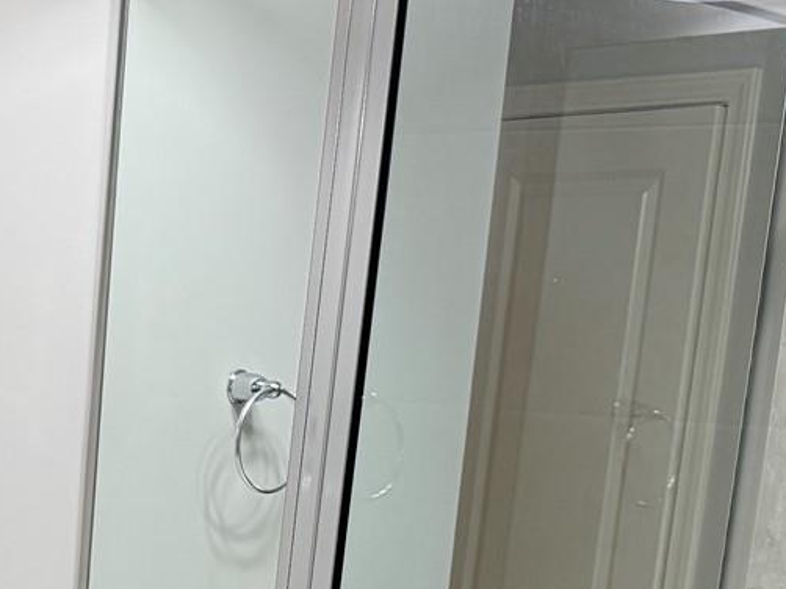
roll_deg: -3.7
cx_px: -47
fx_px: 2224
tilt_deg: -13.9
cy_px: 949
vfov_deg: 13.9
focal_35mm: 98
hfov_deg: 19.3
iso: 200
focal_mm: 6.76
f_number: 1.78
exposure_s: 1/120
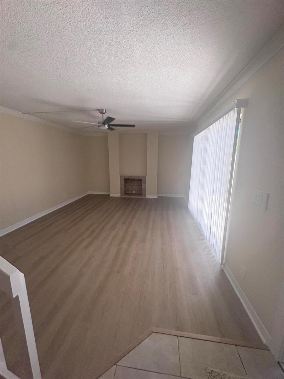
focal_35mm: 14
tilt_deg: -10.8
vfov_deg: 102.1
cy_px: 190
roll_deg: -0.3
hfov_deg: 85.7
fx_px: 153
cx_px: 142
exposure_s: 1/120
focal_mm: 2.22
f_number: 2.2
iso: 320
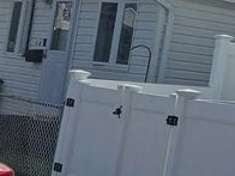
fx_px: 815
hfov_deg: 12.5
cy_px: 7
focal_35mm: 120
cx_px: 578
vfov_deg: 12.2
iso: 25
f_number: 1.8
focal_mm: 5.4
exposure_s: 1/5257
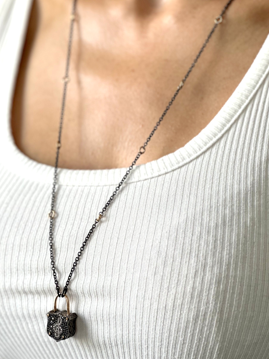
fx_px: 963
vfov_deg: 21.1
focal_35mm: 93
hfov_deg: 15.9
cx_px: 137
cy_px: 149
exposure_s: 1/121
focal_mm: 9
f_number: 2.8
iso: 64
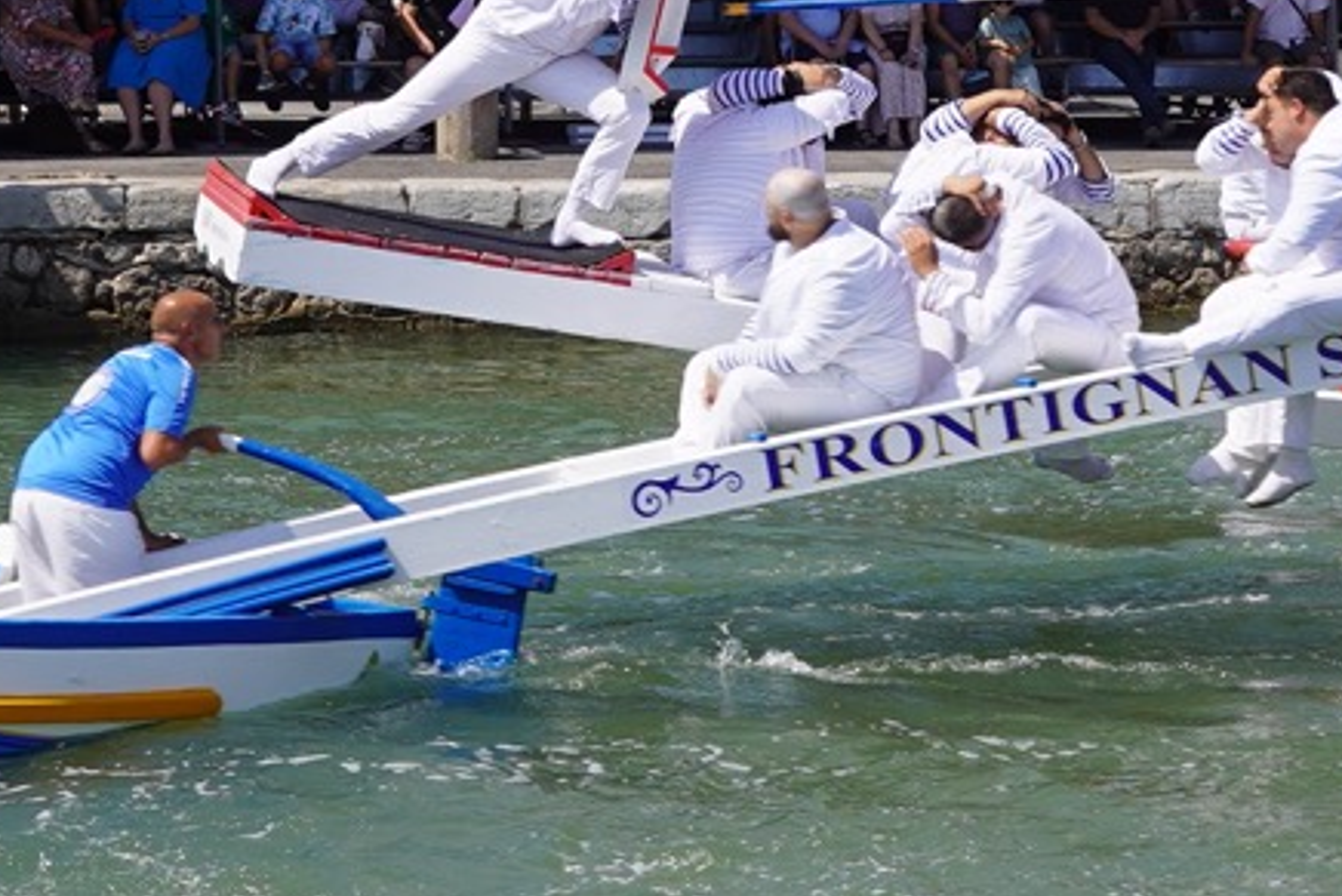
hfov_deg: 15.4
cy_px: -88
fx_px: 4922
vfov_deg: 10.3
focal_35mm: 132
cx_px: 1136
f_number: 10
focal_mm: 30.6
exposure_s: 1/200
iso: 100
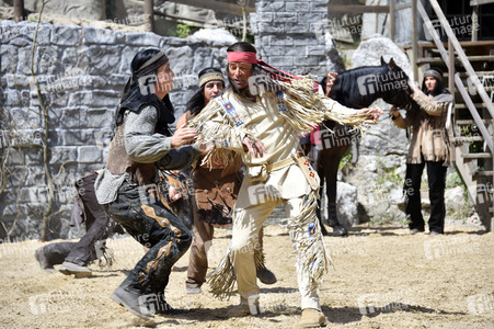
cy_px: 164
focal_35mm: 145
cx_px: 247
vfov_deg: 9.4
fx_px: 1988
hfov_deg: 14.2
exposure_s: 1/400
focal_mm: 145
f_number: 5.6
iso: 100
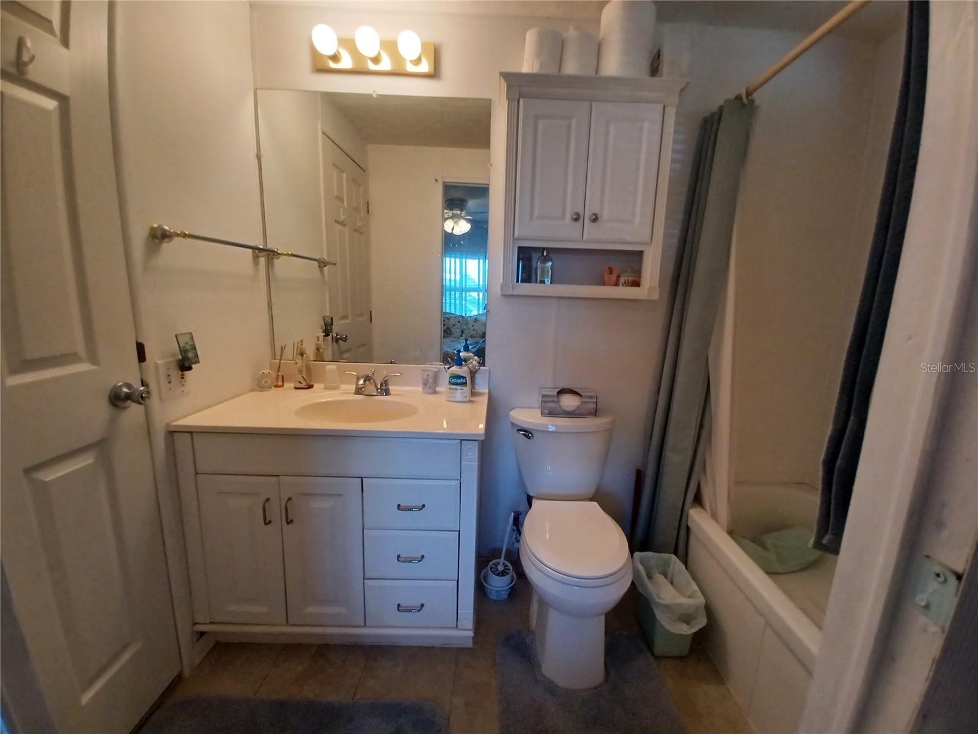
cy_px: 367
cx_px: 489
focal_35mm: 13
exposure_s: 1/60
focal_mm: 1.42
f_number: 2.2
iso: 125
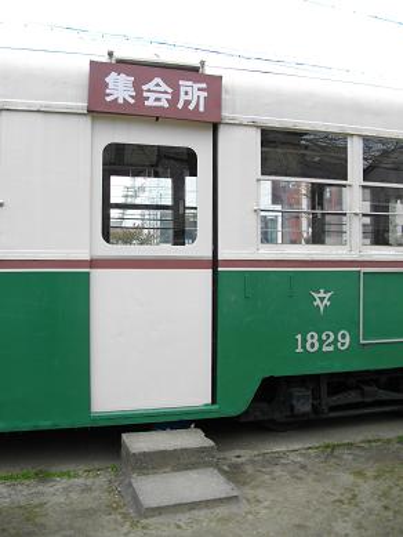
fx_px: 496
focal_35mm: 32
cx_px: 202
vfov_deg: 56.8
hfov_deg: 44.2
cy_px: 268
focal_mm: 5.7
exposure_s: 1/320
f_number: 2.9
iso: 100
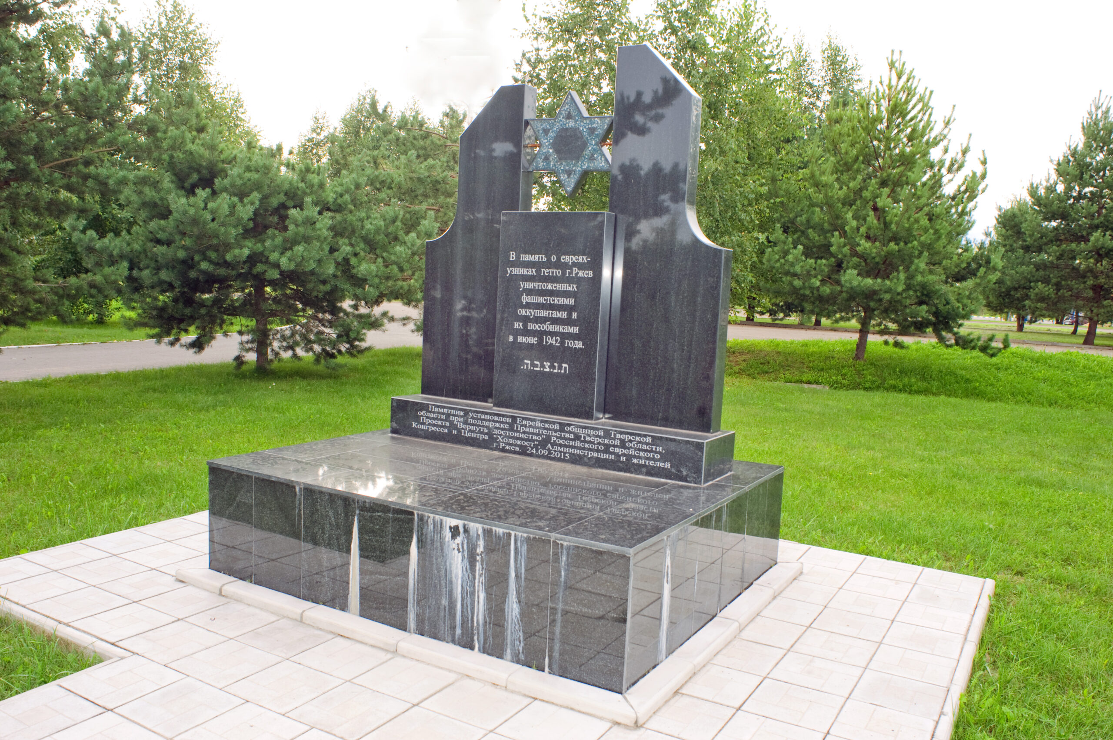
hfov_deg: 54.5
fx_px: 1081
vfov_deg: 37.8
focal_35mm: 35
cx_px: 556
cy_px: 370
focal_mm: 35
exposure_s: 1/80
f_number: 2
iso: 320
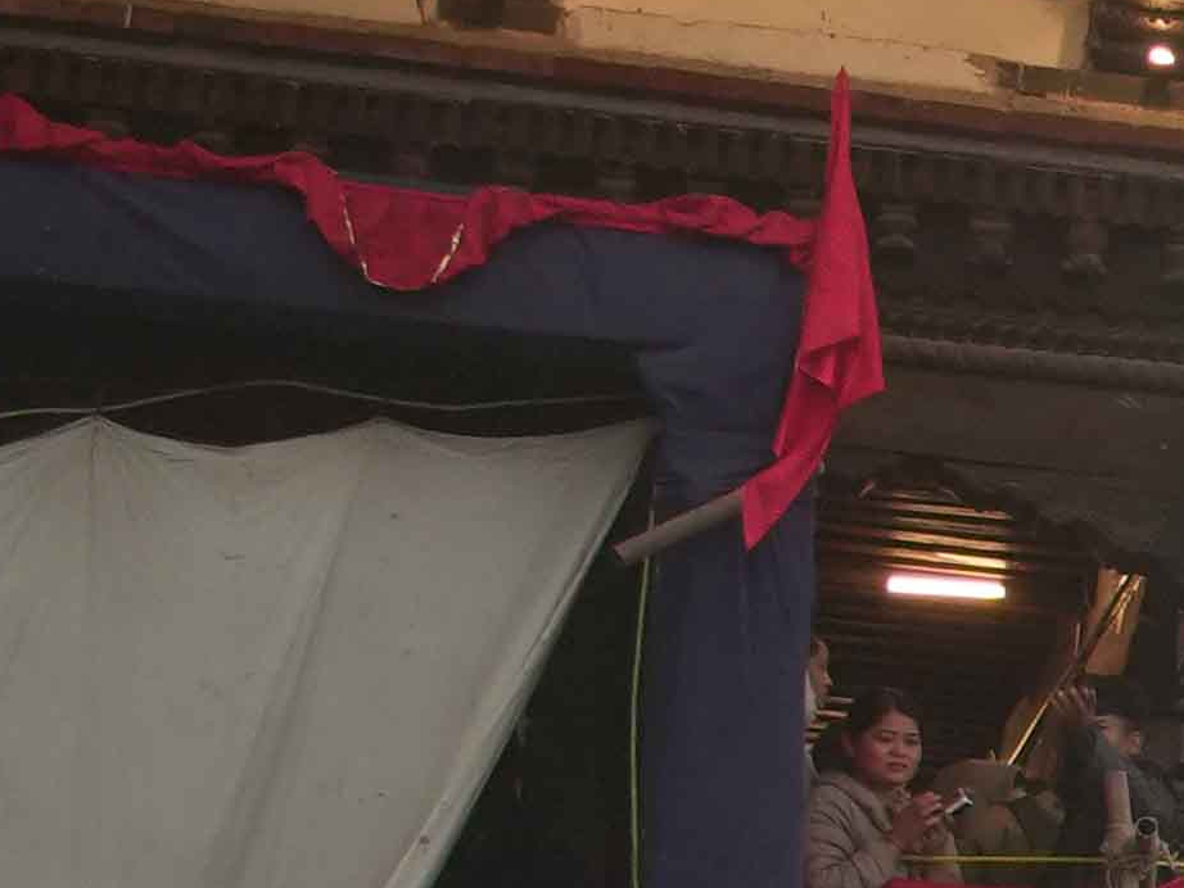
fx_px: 7496
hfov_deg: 7.6
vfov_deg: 6.6
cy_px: 1556
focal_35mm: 219
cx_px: 3802
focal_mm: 23.1
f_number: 2.8
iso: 640
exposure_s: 1/160
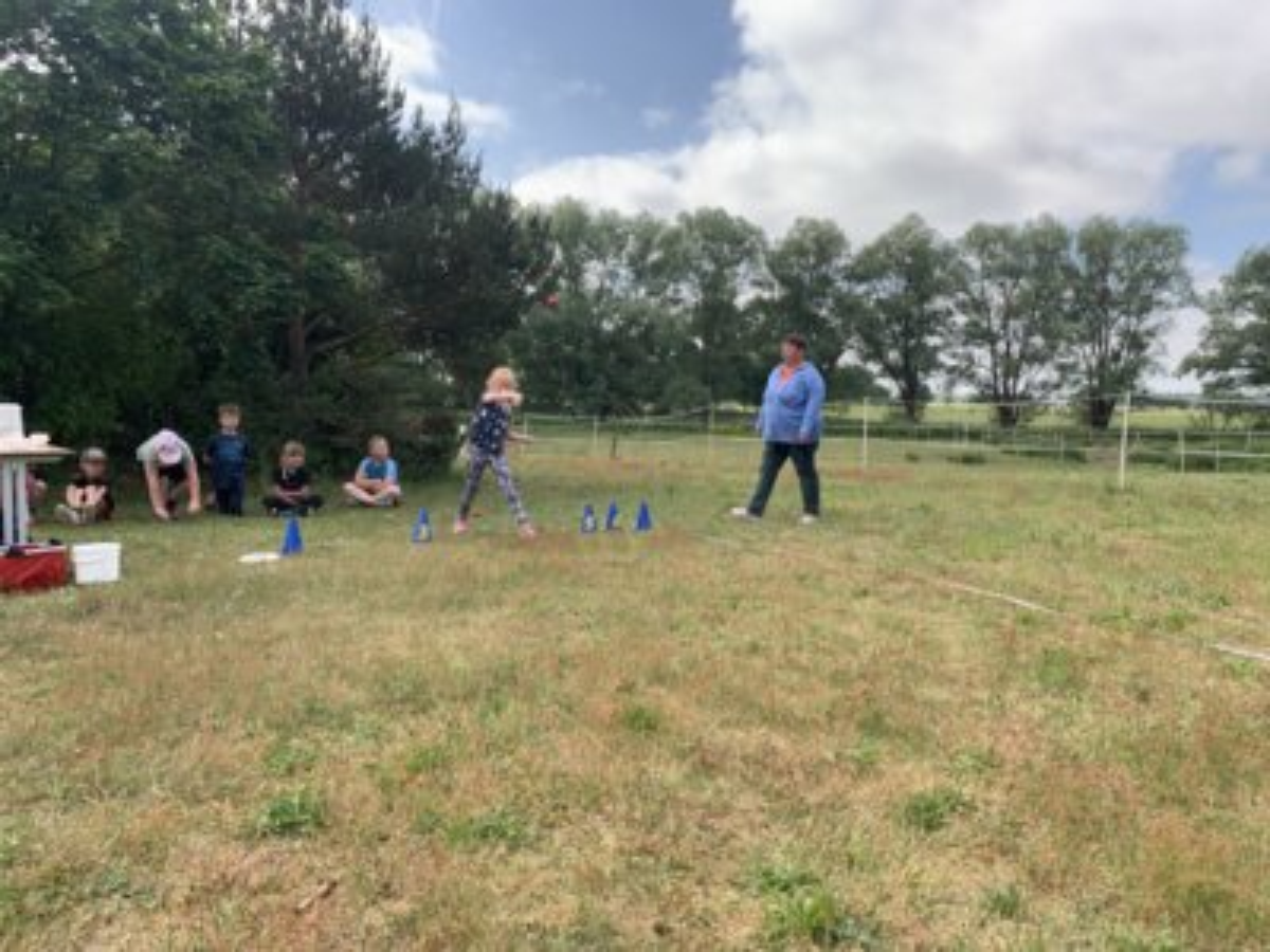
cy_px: 476
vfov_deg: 53.1
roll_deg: -0.6
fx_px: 954
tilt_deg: -2.3
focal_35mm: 26
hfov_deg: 67.3
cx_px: 635
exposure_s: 1/1088
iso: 25
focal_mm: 4.25
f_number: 1.8
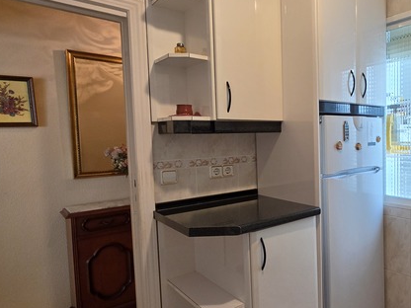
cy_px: 156
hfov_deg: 62.0
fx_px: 297
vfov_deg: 54.9
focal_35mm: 25
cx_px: 343
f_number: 1.9
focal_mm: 2.2
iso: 100
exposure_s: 1/100
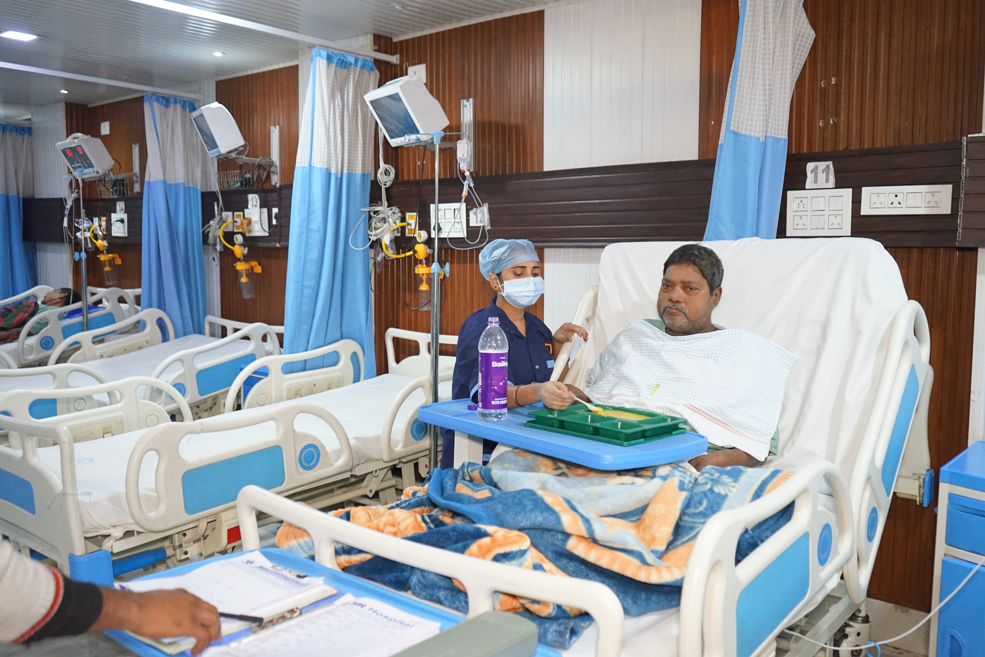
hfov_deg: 58.7
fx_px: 875
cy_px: 328
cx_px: 492
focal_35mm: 32
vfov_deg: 41.1
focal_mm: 32
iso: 5000
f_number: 4
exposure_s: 1/160
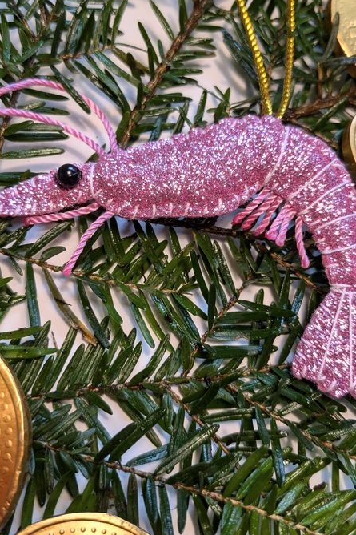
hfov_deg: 35.9
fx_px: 549
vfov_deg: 51.6
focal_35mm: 37
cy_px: 215
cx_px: 161
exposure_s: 1/99.9
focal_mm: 4.38
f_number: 1.73
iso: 50
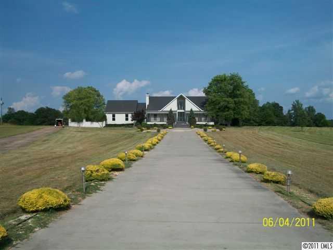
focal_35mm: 32
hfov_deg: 56.8
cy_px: 125
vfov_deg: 44.2
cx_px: 166
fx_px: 308
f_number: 5.5
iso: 80
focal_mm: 5.7
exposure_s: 1/800
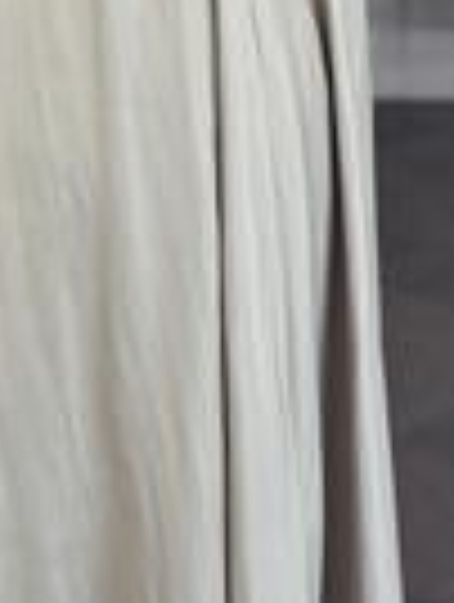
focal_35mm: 181
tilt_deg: -16.8
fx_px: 3155
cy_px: -500
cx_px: 81
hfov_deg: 8.2
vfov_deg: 10.3
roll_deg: +0.5
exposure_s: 1/142
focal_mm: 6.86
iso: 125
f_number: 1.78
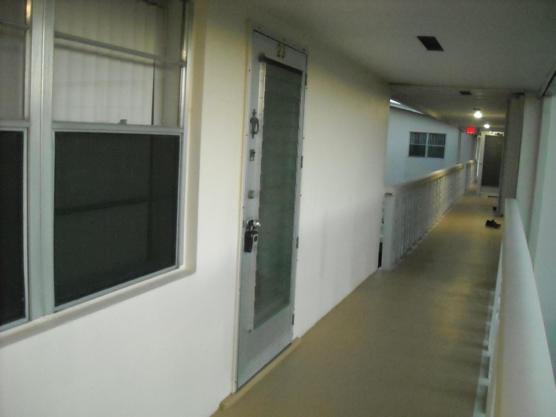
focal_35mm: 35
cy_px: 208
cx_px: 278
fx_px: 562
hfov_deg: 52.6
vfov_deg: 40.7
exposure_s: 1/67
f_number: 2.8
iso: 800
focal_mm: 5.7
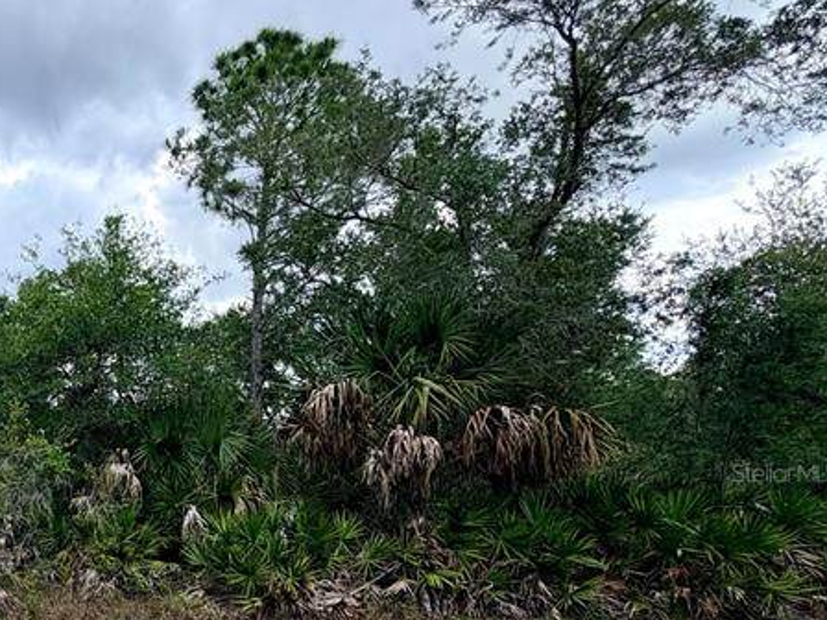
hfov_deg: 43.0
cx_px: -102
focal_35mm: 32
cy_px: 472
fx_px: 765
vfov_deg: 42.7
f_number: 2.2
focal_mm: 2.22
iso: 40
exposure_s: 1/770
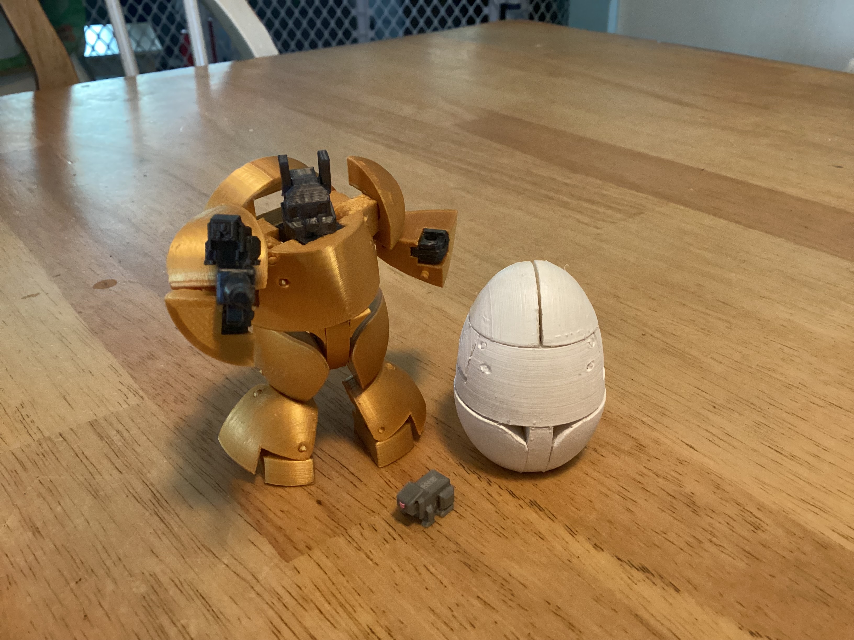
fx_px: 765
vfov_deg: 45.4
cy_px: 320
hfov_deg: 58.4
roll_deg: +0.5
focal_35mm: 31
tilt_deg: -29.2
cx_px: 427
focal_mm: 3.3
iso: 400
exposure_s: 1/30
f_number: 2.4
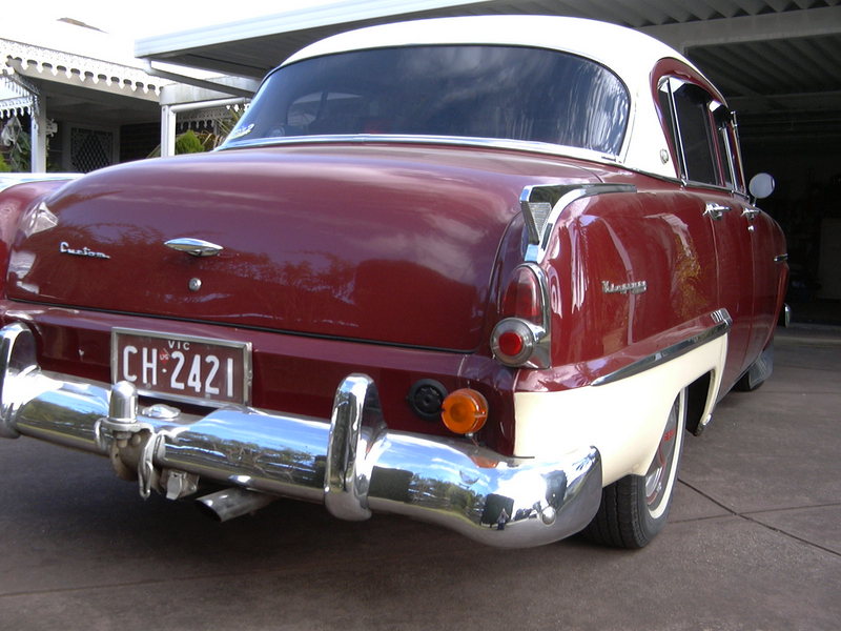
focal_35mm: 35
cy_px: 316
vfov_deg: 40.7
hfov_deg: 52.6
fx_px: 850
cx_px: 420
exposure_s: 1/200
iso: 100
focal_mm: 5.4
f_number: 2.8
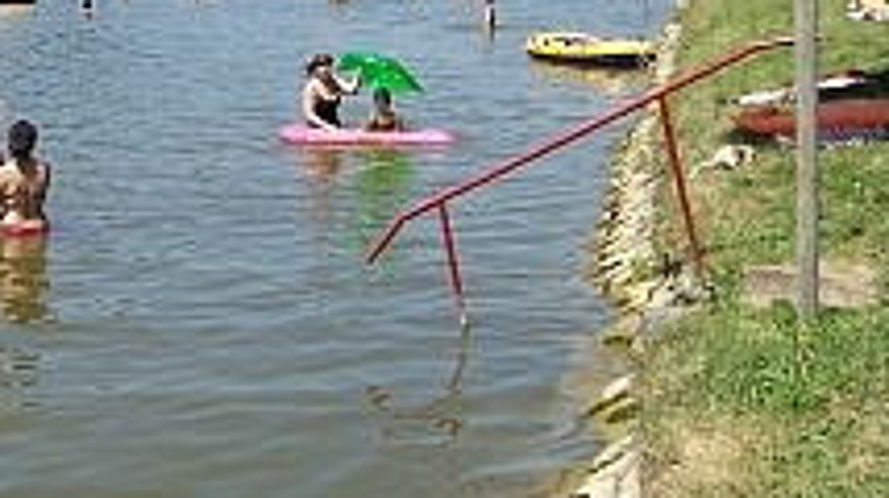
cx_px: 66
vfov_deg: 15.0
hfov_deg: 26.2
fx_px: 1837
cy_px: -77
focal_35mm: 78
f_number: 5.6
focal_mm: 5.6
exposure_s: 1/500
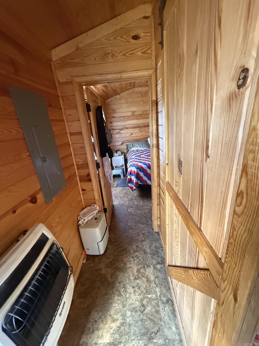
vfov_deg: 102.1
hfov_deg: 85.7
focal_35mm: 14
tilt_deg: -18.7
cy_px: 173
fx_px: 140
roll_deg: +4.0
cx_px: 130
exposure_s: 1/60
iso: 800
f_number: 2.2
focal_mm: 2.22
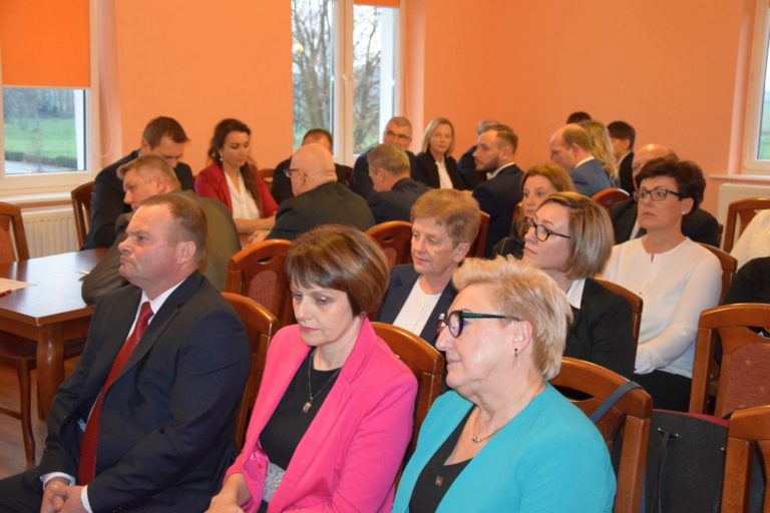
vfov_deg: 28.1
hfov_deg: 41.1
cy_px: 256
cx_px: 385
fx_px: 1027
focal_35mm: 48
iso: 3200
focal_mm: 32
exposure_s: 1/60
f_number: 4.2
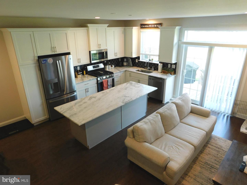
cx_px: 124
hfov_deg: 73.9
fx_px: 164
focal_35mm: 23
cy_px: 92
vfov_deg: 58.9
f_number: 3
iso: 160
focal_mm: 4
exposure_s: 1/30
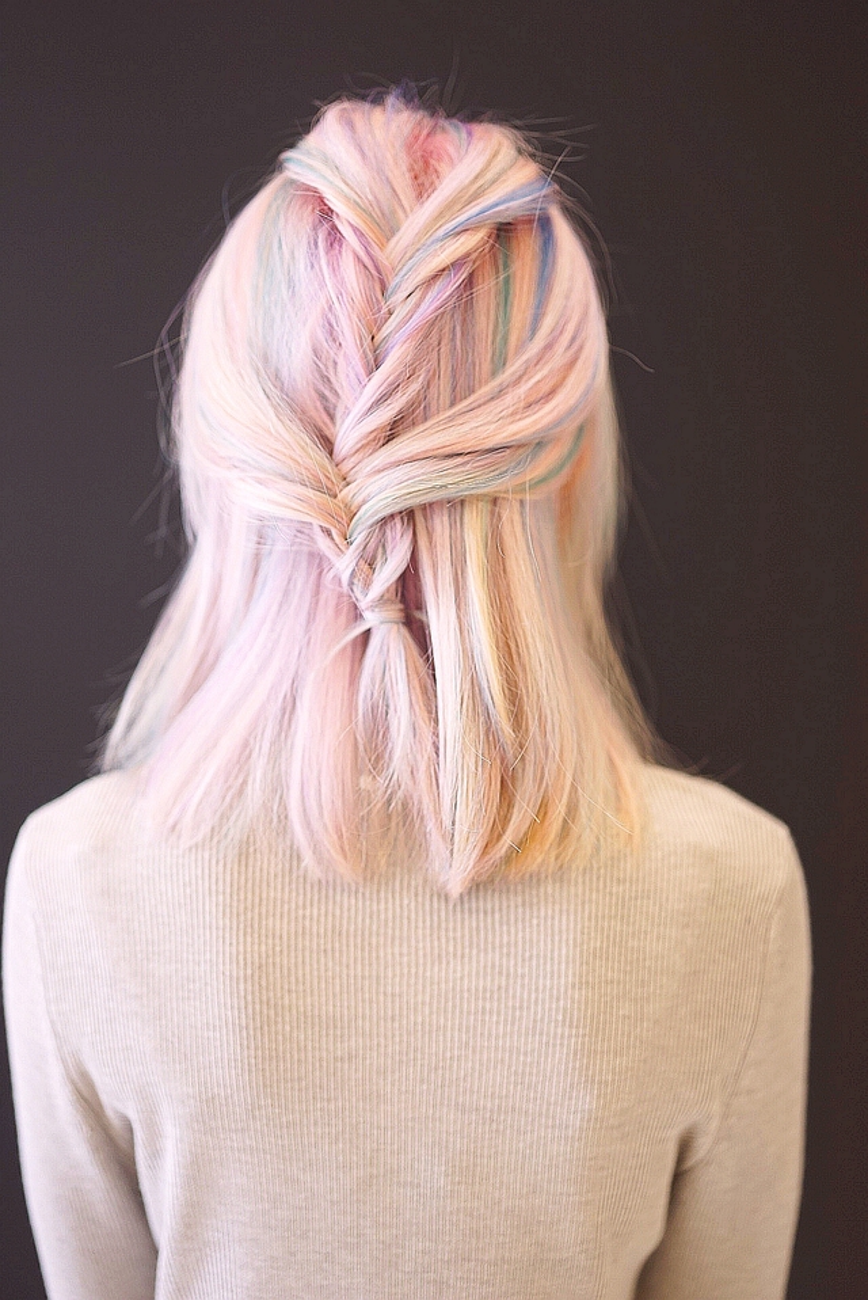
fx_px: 1986
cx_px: 434
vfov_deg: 36.2
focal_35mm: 55
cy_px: 650
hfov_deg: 24.7
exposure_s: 1/80
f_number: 2
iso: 400
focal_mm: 55
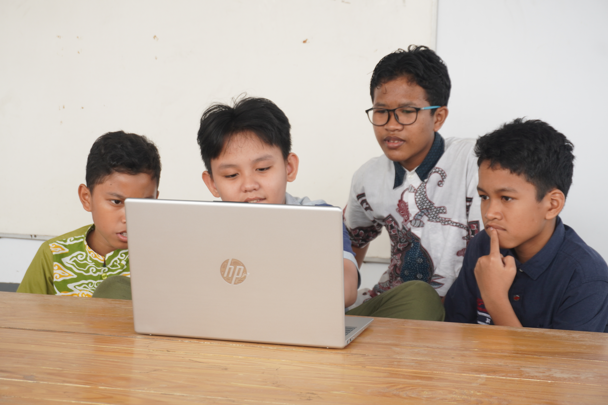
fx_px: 1140
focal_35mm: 68
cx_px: 304
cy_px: 202
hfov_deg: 29.9
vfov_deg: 20.2
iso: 200
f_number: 5.6
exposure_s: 1/50
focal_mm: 45
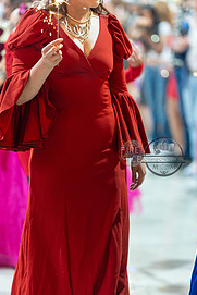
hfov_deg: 9.7
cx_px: 71
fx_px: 1156
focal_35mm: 141
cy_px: 157
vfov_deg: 14.5
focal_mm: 85
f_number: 1.4
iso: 800
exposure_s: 1/160
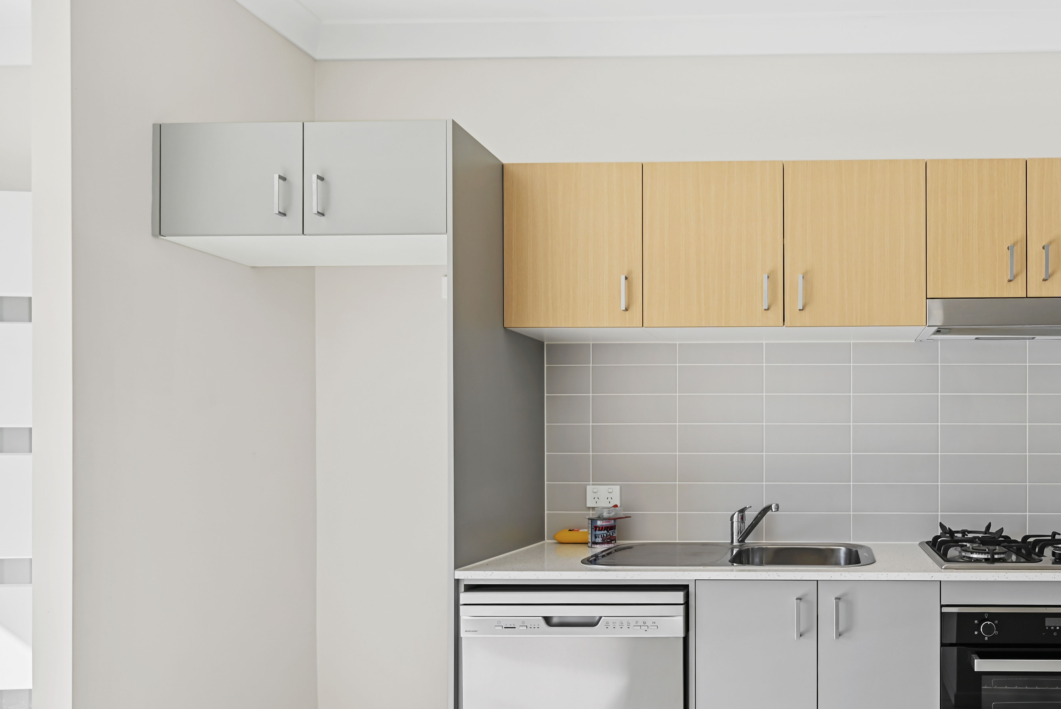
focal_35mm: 23
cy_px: 461
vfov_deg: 54.3
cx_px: 820
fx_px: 678
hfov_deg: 70.0
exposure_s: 1/50
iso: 100
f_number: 4
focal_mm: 14
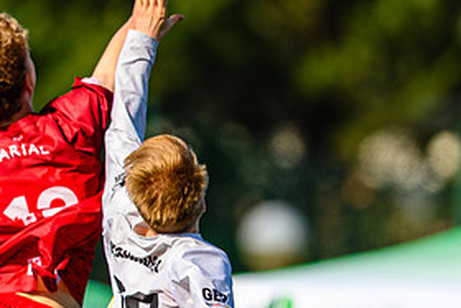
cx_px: -24
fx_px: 16668
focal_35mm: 1301
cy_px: 199
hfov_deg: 1.6
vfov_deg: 1.1
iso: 100
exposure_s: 1/1250
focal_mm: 400
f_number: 3.2
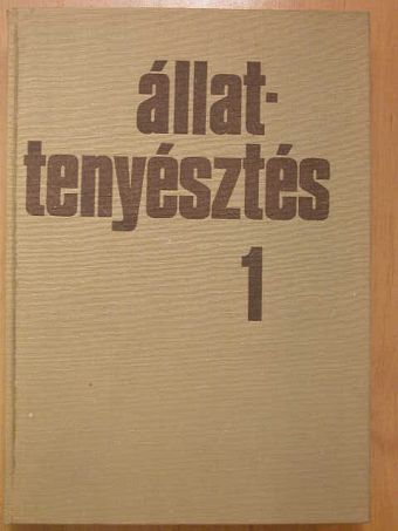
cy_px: 266
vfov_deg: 34.9
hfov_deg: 26.6
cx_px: 199
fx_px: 843
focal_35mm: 55
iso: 100
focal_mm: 11.5
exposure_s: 1/32.5
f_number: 3
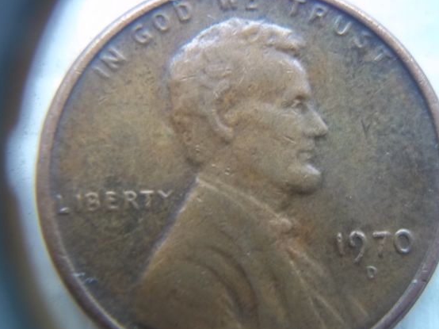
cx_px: 209
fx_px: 494
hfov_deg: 47.9
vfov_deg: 36.8
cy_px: 176
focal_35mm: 39
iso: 160
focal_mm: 6.5
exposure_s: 1/20
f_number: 3.1
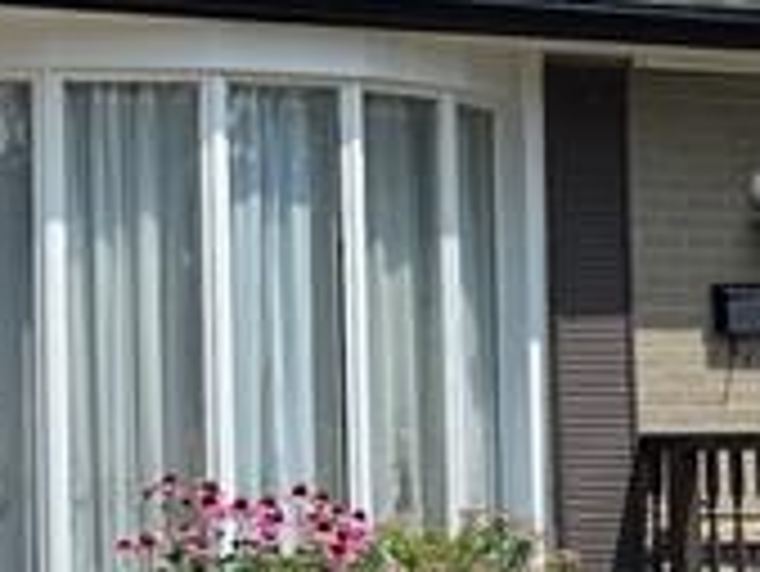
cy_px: 284
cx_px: -463
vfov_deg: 10.7
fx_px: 3054
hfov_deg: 13.2
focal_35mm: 139
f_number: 1.7
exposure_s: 1/7626
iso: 80
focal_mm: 6.3
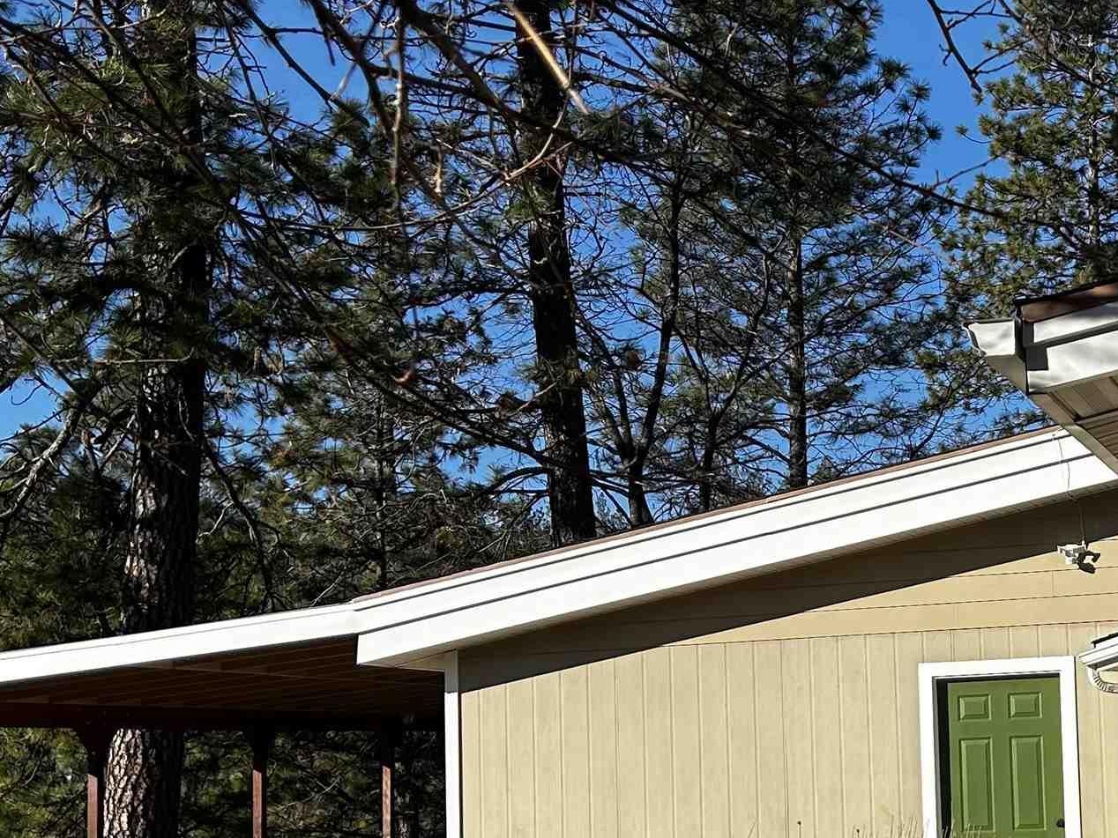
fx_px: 2035
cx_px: 1044
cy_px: 591
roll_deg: +2.6
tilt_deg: +4.8
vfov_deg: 23.1
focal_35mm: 63
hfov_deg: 29.2
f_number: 1.5
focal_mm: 5.7
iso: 50
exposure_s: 1/3831
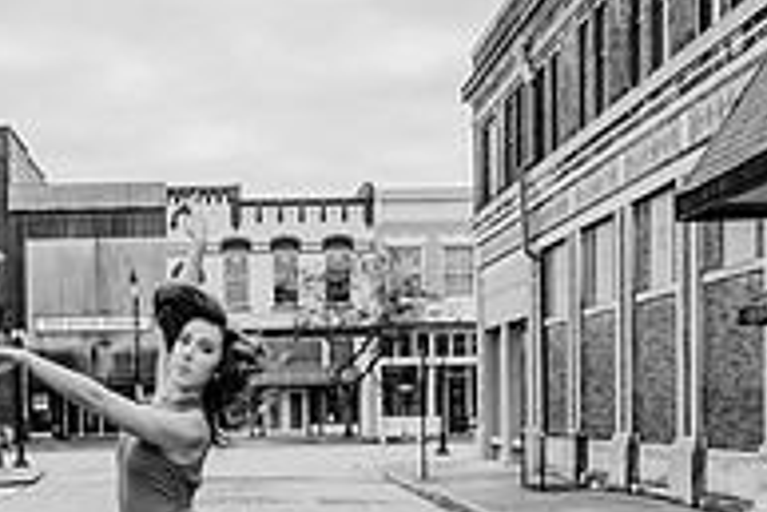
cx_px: 160
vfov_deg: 18.1
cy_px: 474
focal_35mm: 74
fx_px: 1578
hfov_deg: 26.8
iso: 160
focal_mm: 24
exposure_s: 1/1250
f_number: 2.2
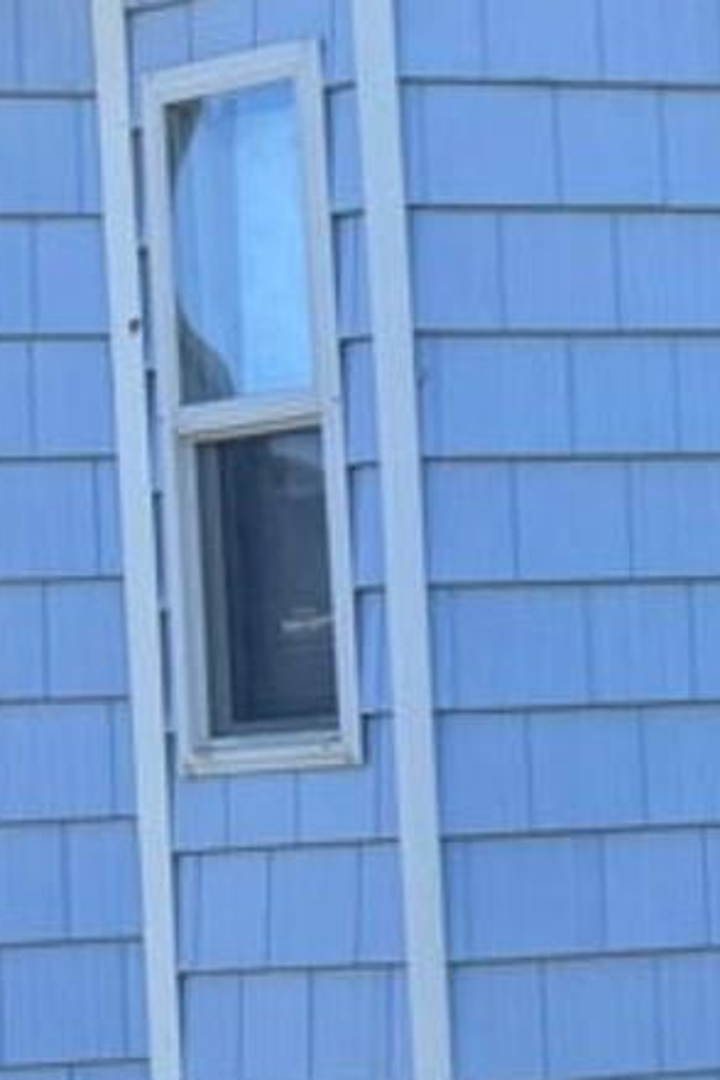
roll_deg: +1.7
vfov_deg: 20.7
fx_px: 2940
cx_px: 1941
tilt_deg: +1.0
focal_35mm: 98
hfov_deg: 10.9
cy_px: 802
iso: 50
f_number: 1.6
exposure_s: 1/961
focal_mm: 5.96
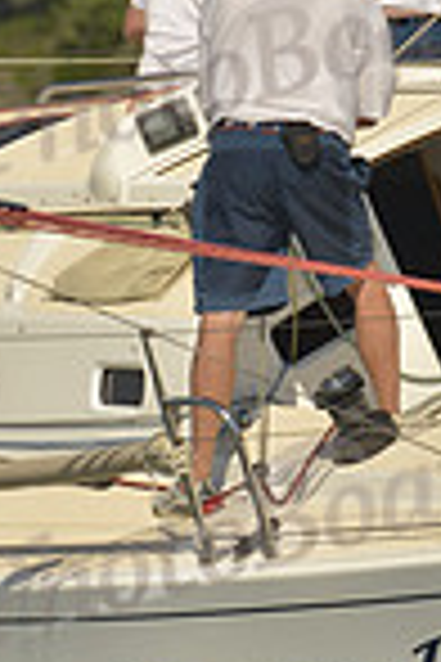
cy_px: 234
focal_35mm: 791
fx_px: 14533
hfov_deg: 1.7
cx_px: 835
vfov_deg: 2.6
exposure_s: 1/1250
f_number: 8
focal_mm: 200
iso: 400
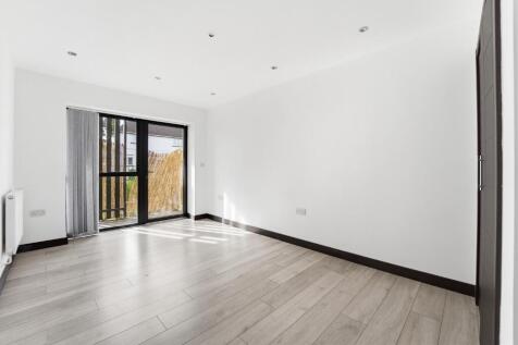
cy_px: 172
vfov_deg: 81.2
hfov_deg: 104.3
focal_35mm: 14
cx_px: 259
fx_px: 201
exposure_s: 1/4
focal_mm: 14
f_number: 8
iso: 250
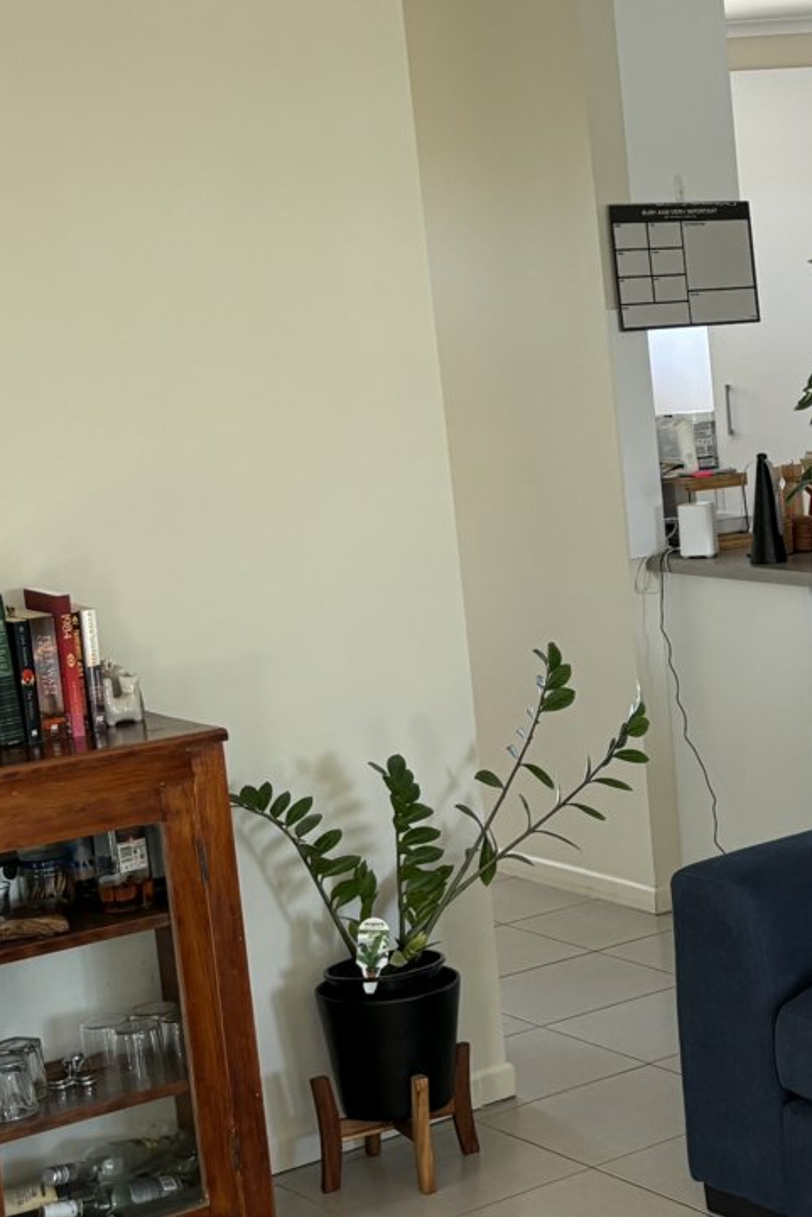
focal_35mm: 72
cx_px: 1077
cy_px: 648
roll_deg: +2.8
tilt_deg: -10.8
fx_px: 2435
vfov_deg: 28.1
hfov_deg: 17.7
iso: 125
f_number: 1.6
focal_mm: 5.96
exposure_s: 1/68
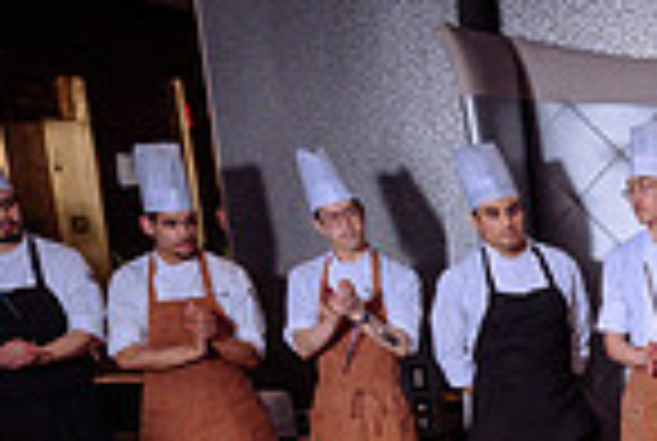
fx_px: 1884
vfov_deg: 12.5
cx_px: 1196
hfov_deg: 16.4
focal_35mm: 103
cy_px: 731
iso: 800
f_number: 5
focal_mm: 24
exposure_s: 1/60
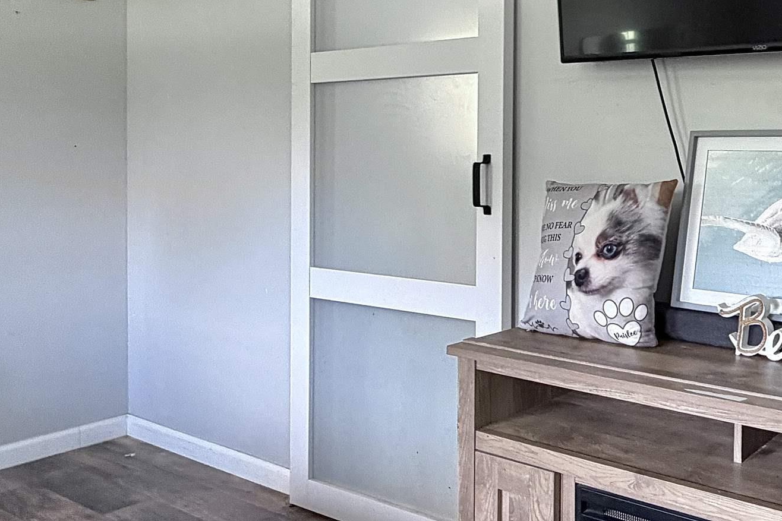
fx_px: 738
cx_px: 740
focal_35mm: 34
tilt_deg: -1.5
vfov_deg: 38.5
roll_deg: -0.2
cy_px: 179
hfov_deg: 48.3
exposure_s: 1/61
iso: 320
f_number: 2.2
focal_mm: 2.22
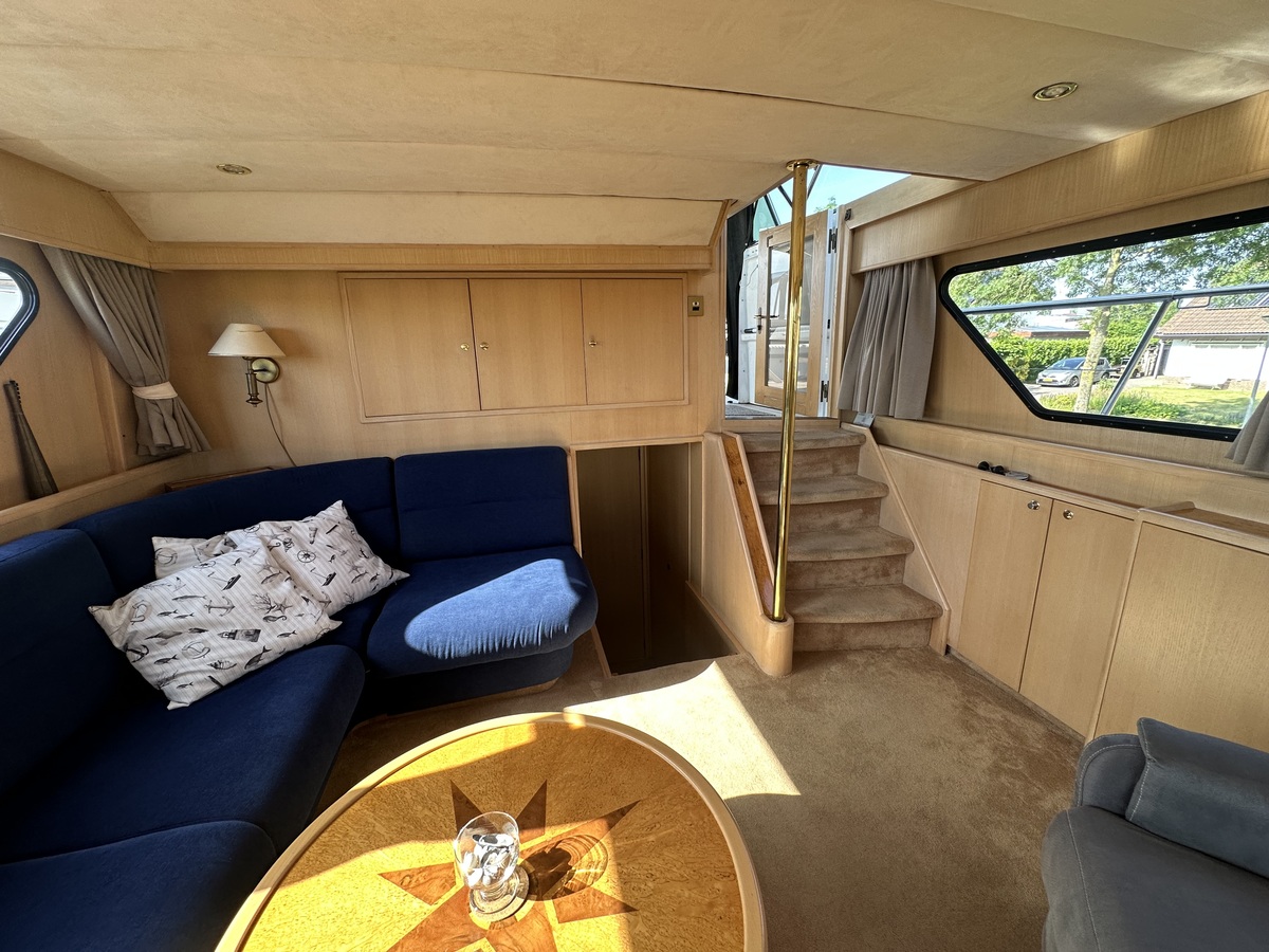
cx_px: 634
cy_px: 476
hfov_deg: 102.1
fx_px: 513
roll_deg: +0.4
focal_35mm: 14
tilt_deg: -14.8
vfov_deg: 85.7
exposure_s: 1/99
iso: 64
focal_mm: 2.22
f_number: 2.2
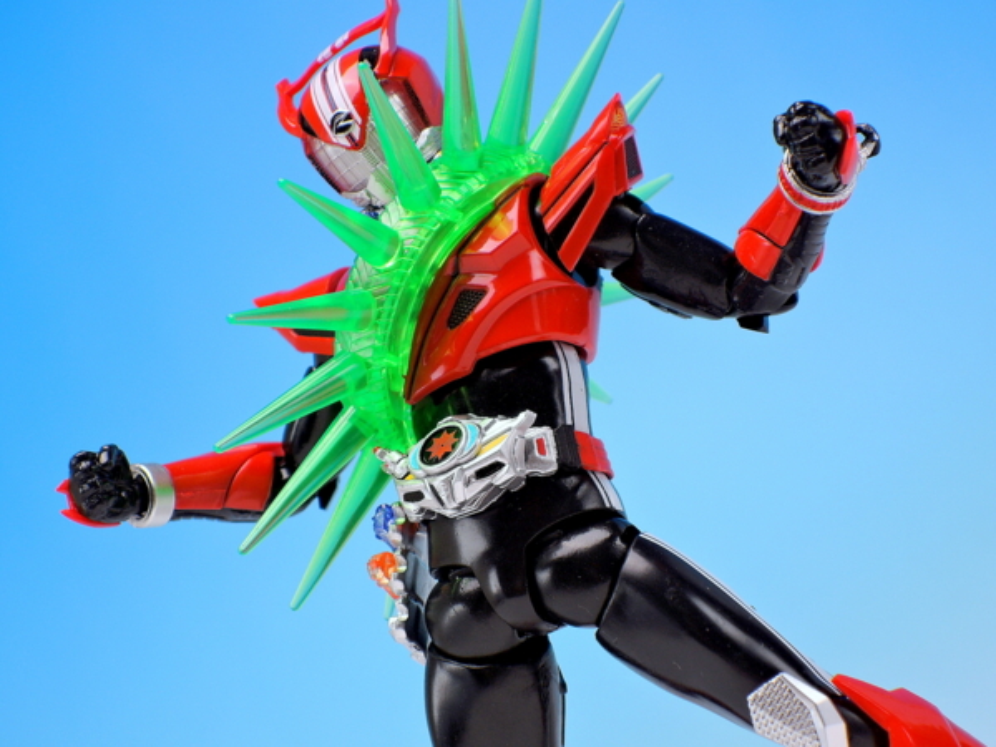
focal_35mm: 120
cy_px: 374
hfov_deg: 16.4
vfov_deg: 12.3
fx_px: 3453
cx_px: 498
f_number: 5.6
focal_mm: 25.5
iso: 80
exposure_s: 1/3
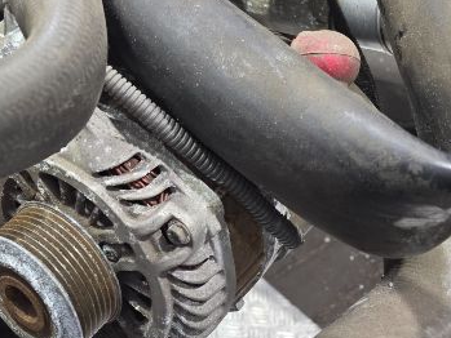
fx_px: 1030
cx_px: -34
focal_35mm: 79
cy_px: -65
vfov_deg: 17.8
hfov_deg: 23.3
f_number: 1.7
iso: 200
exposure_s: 1/100
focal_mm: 6.3
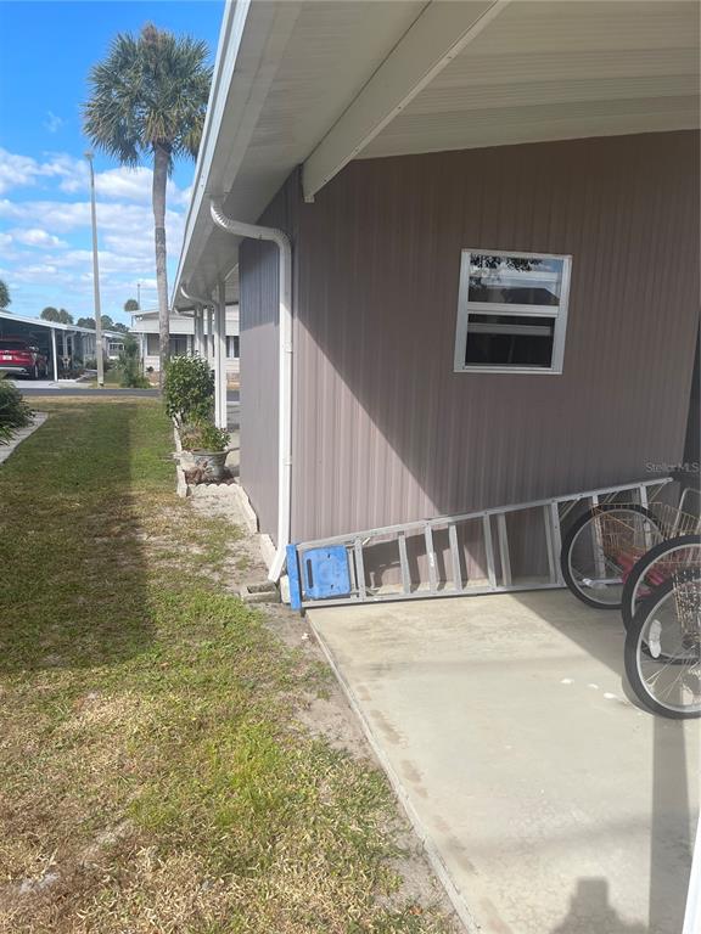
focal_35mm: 26
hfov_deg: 53.1
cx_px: 350
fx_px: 702
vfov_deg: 67.3
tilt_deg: -9.1
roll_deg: -1.9
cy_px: 467
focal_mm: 5.1
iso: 50
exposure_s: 1/2660
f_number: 1.6
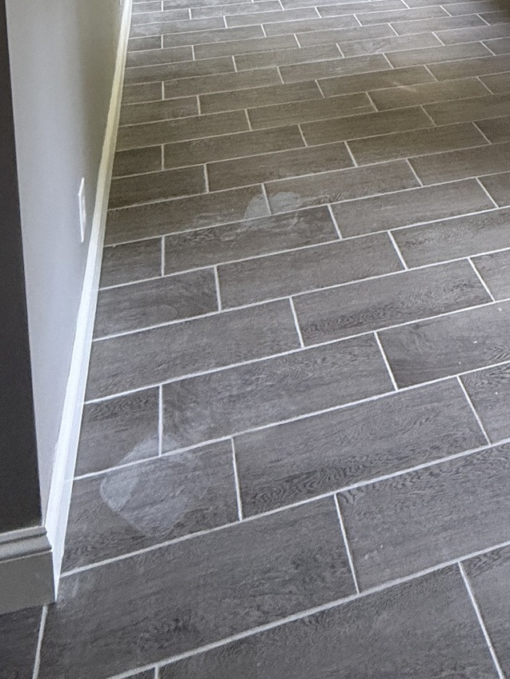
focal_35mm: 38
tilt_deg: -7.5
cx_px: 384
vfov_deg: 37.0
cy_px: -142
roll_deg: -0.3
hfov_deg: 36.8
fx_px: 746
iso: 250
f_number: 2.2
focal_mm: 2.22
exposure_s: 1/99
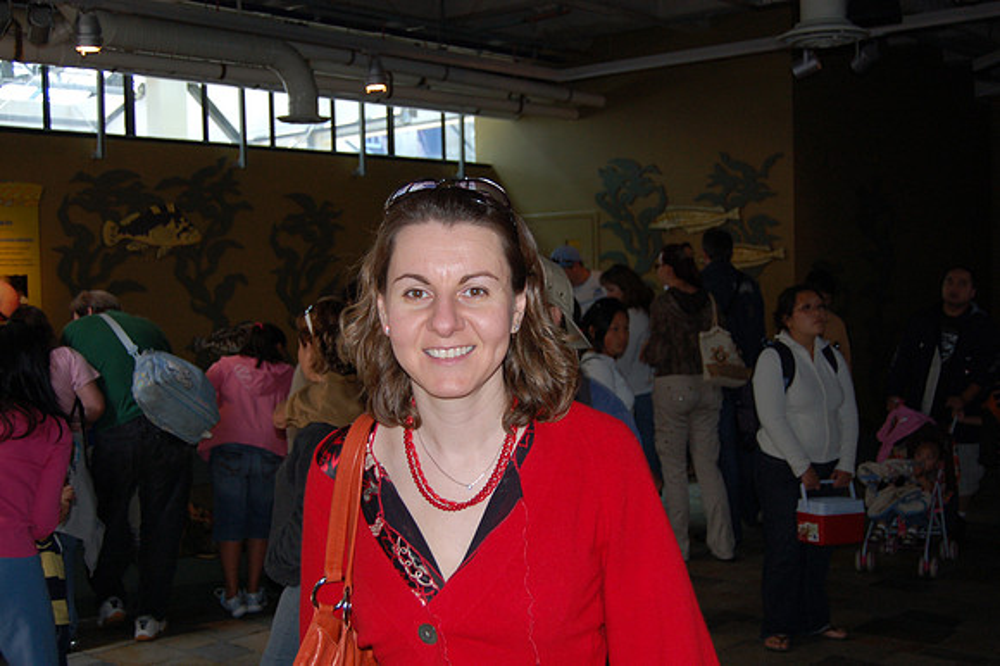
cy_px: 333
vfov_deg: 29.8
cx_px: 500
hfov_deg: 43.6
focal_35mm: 45
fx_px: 1249
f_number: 4.2
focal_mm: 30
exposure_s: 1/60
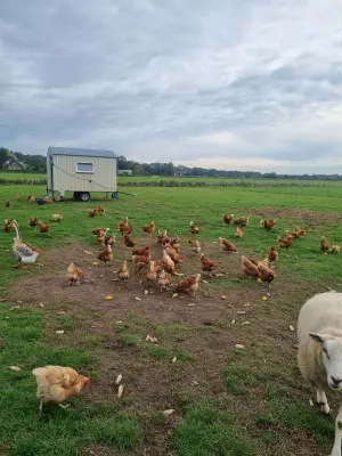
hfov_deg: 53.1
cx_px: 171
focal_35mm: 26
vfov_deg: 67.3
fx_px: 343
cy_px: 228
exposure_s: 1/1072
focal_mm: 5.4
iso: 50
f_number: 1.8
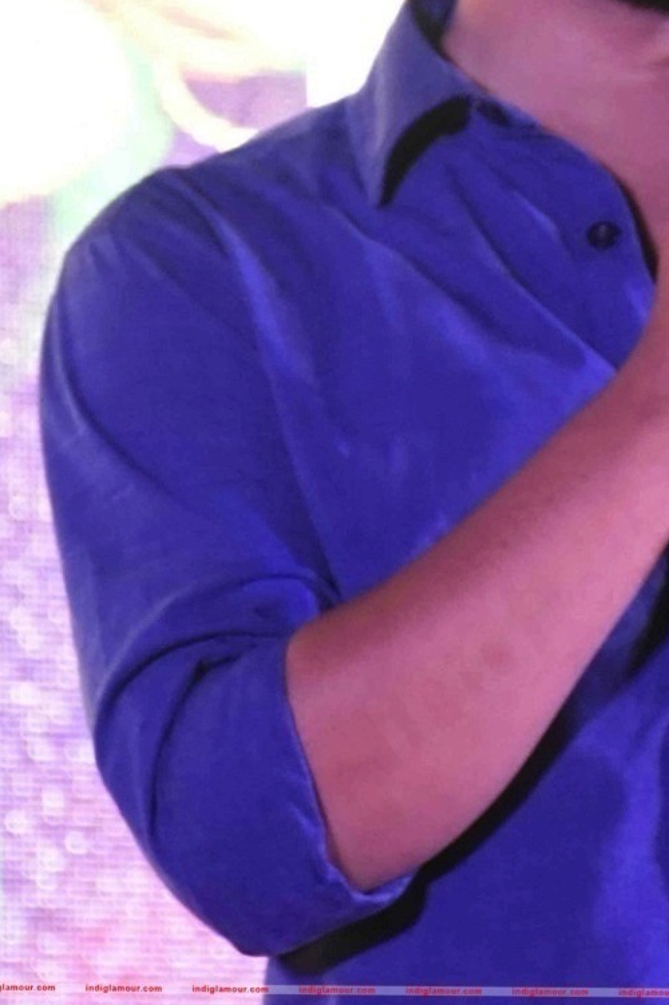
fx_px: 13112
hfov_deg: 2.9
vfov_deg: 4.4
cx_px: 763
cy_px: 128
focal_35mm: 470
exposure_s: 1/160
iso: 3200
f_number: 6.3
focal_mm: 112
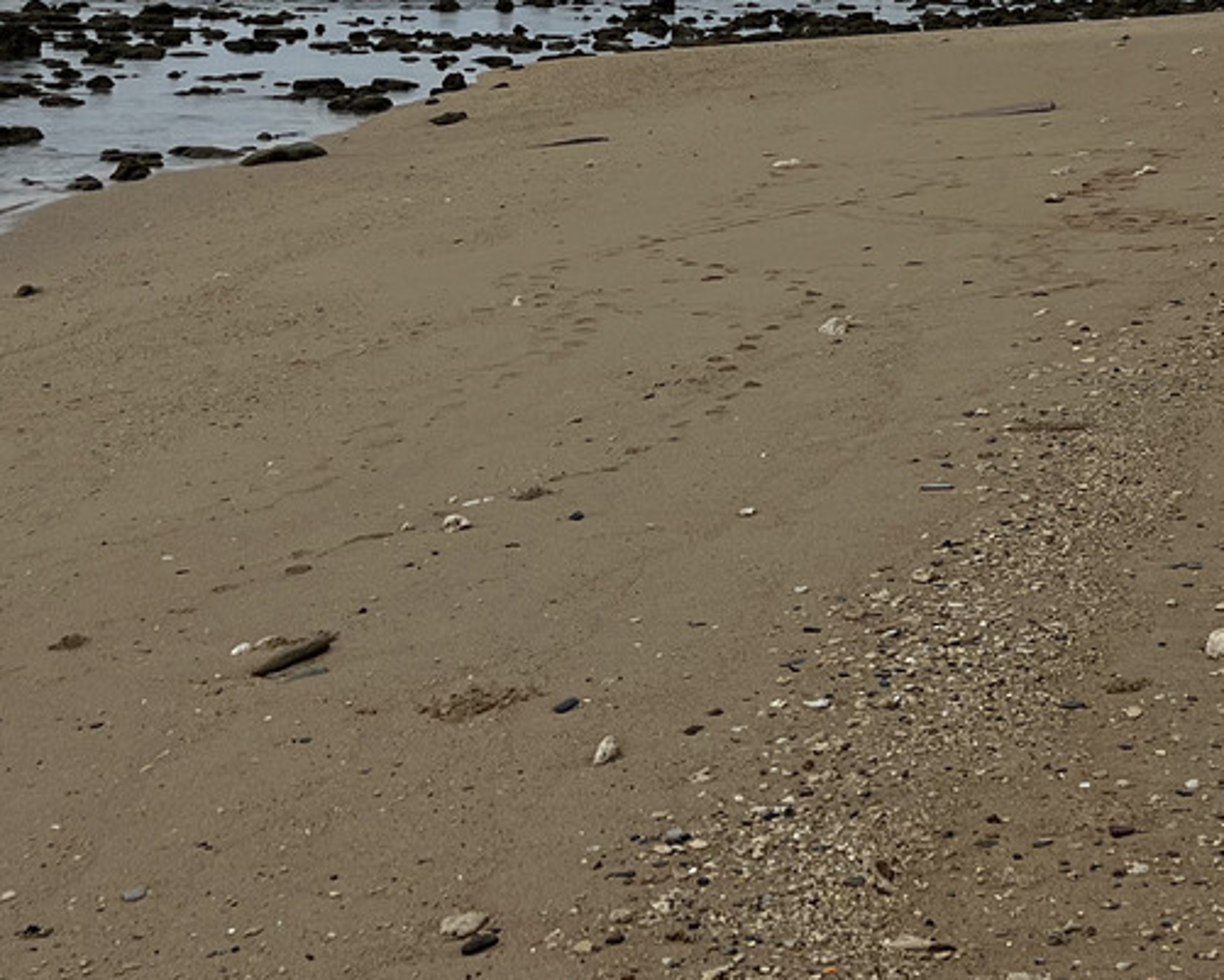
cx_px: 623
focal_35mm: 81
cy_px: -144
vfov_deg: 18.1
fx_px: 2935
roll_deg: +0.2
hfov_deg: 23.6
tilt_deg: +1.0
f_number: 1.5
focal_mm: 5.7
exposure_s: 1/10309
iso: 50
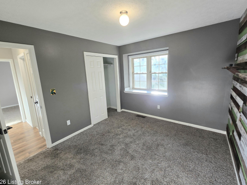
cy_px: 91
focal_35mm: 14
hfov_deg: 102.1
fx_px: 100
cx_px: 122
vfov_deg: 85.7
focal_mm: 2.2
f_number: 2.2
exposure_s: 1/60.2
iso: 64
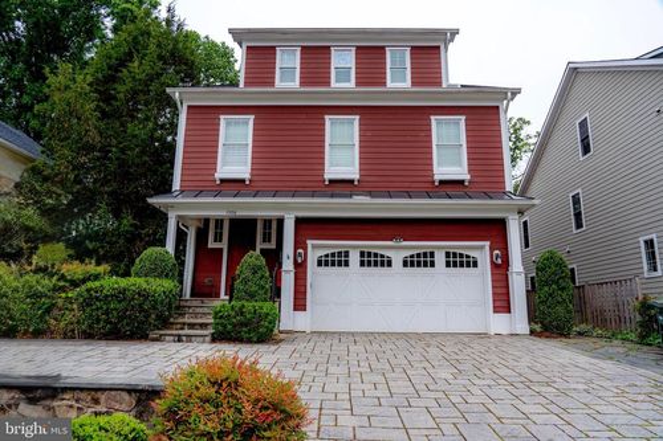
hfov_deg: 73.8
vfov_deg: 53.1
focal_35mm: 24
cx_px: 332
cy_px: 220
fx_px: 442
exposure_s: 1/125
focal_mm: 24
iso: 100
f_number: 5.6
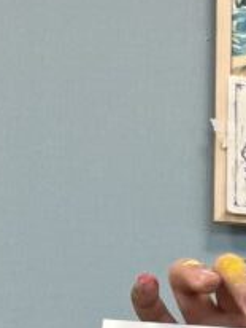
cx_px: 573
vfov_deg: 15.0
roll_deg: -0.3
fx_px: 1191
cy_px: 417
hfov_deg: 10.3
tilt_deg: +1.1
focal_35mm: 126
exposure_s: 1/100
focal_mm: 5.1
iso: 50
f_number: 1.6
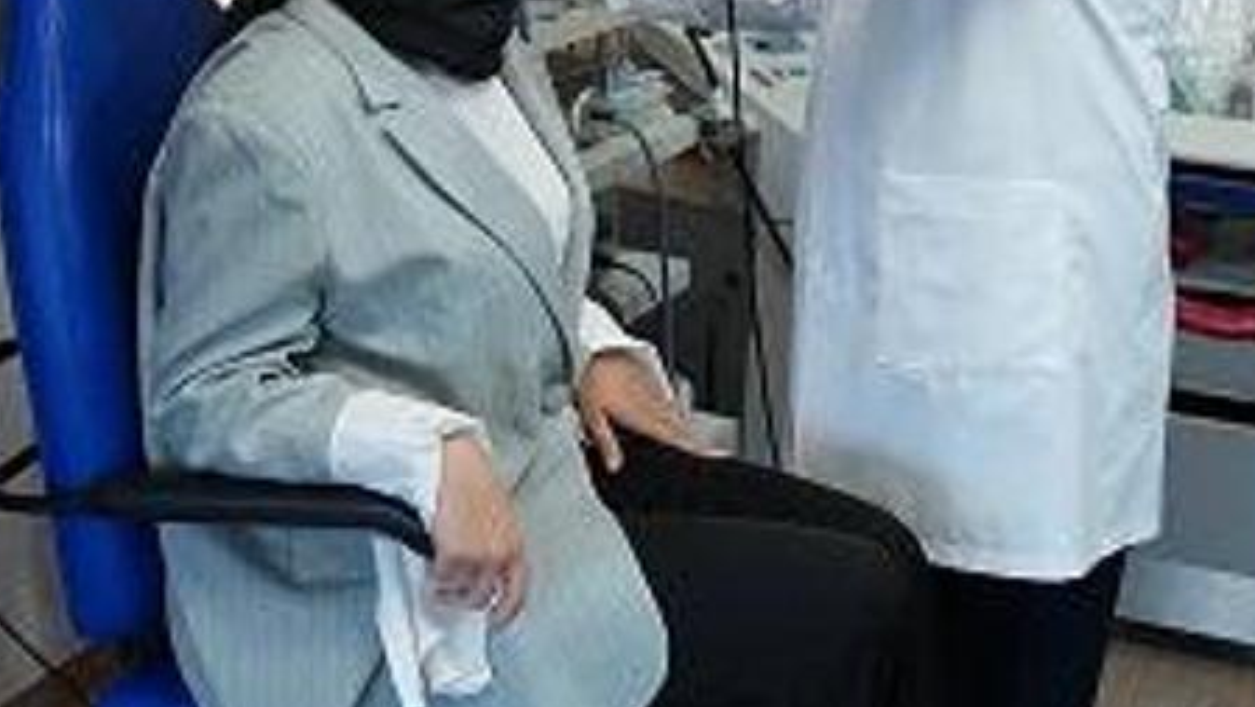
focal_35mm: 61
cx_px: 629
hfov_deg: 34.3
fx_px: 2031
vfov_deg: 19.2
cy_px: 10
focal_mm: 34
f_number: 2.8
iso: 250
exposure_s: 1/80
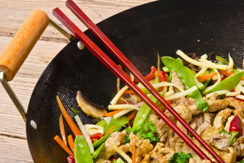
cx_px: 135
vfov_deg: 12.8
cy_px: 91
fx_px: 726
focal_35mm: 107
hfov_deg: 19.1
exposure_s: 1/200
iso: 100
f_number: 18
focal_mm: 60
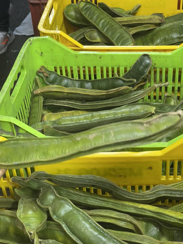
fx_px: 451
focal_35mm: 64
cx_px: 92
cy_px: 122
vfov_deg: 30.3
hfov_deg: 22.9
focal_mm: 7.5
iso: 200
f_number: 2.2
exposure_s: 1/61
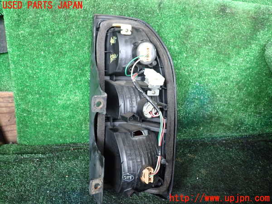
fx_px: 236
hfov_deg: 60.0
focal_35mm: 30
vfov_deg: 46.8
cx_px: 136
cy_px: 102
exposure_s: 1/30
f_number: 2.3
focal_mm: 5.4
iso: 500
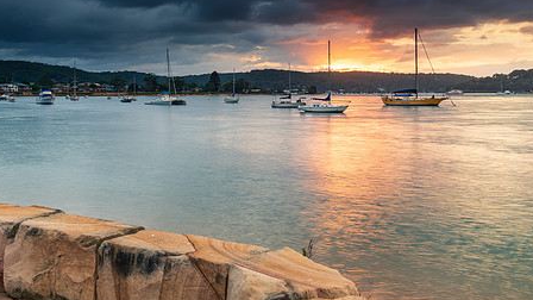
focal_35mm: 38
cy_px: 103
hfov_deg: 52.5
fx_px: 537
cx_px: 215
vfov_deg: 31.0
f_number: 11
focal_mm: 28
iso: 64
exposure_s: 1
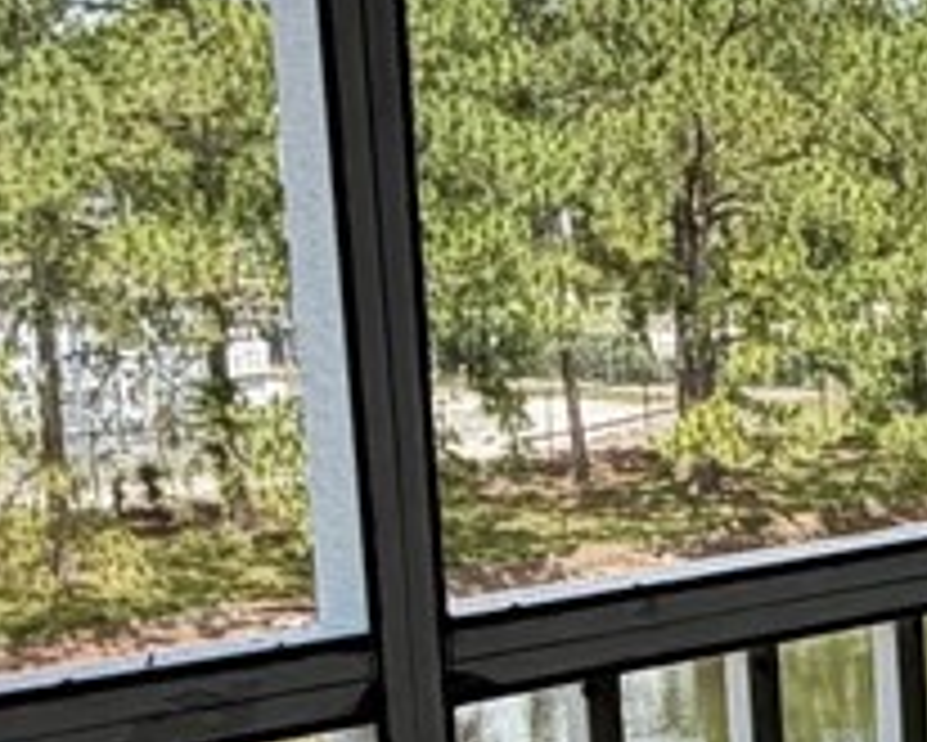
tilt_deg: -6.7
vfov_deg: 14.5
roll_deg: +3.6
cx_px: 1179
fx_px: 2910
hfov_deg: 17.1
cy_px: 513
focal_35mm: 106
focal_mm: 2.22
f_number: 2.2
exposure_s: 1/602
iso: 40
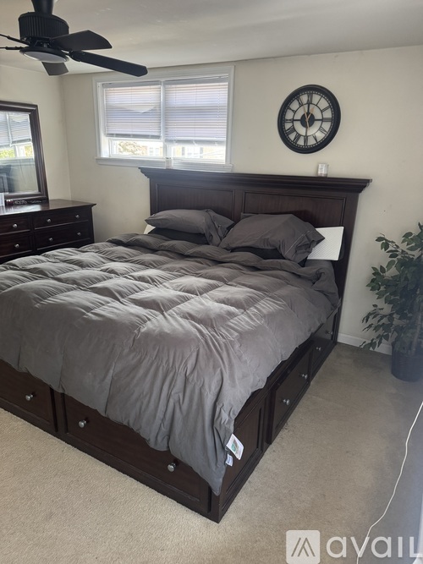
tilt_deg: -18.5
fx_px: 391
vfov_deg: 71.6
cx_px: 212
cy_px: 282
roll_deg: -0.7
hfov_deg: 56.8
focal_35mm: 24
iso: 320
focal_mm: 6.76
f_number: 1.78
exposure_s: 1/60
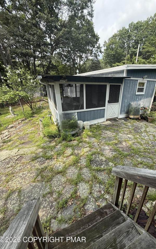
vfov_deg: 101.5
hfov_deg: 74.0
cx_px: 93
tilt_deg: -22.4
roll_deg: -2.0
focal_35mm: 15
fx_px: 102
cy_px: 125
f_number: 2.2
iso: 50
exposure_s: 1/494
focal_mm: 2.22
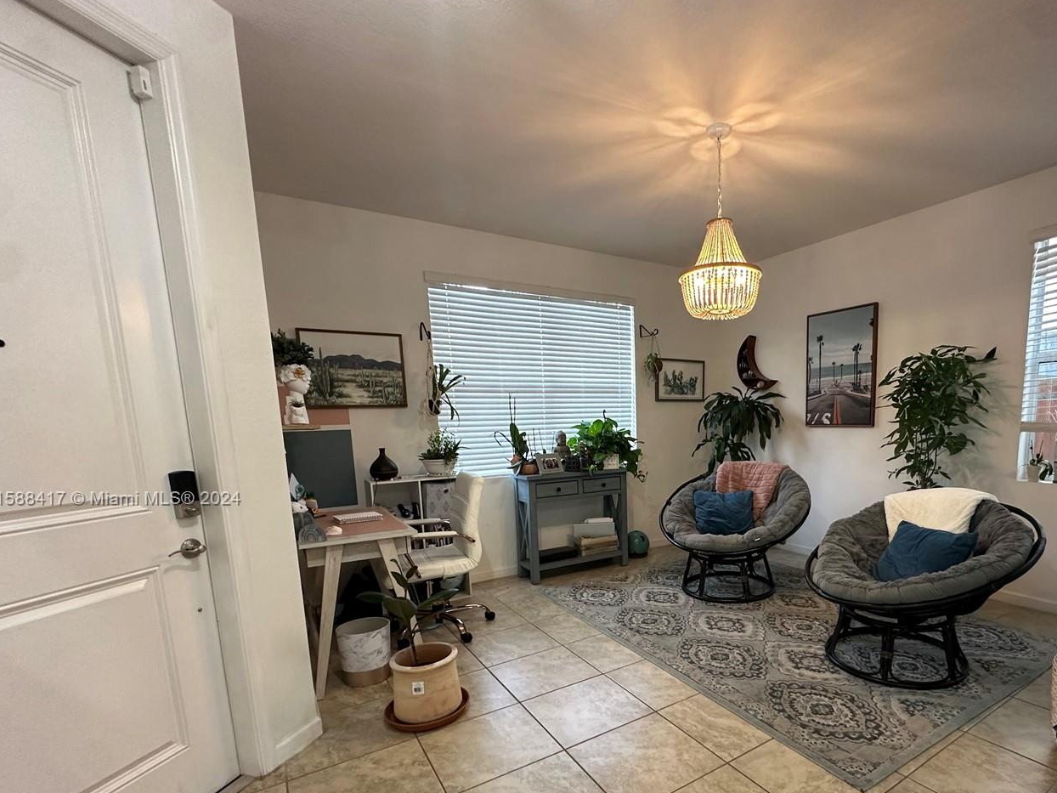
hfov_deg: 86.3
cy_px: 500
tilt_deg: -8.1
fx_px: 550
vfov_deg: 70.3
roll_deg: +1.5
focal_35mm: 18
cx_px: 648
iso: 320
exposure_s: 1/60
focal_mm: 2.22
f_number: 2.2
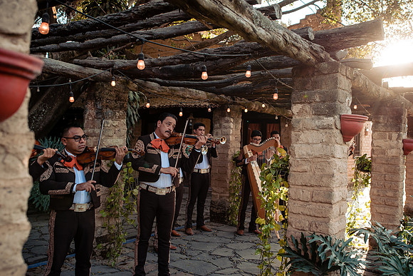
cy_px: 138
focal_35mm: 35
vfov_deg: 37.9
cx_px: 206
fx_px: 402
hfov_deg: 54.4
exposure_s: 1/200
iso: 250
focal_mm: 35
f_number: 4
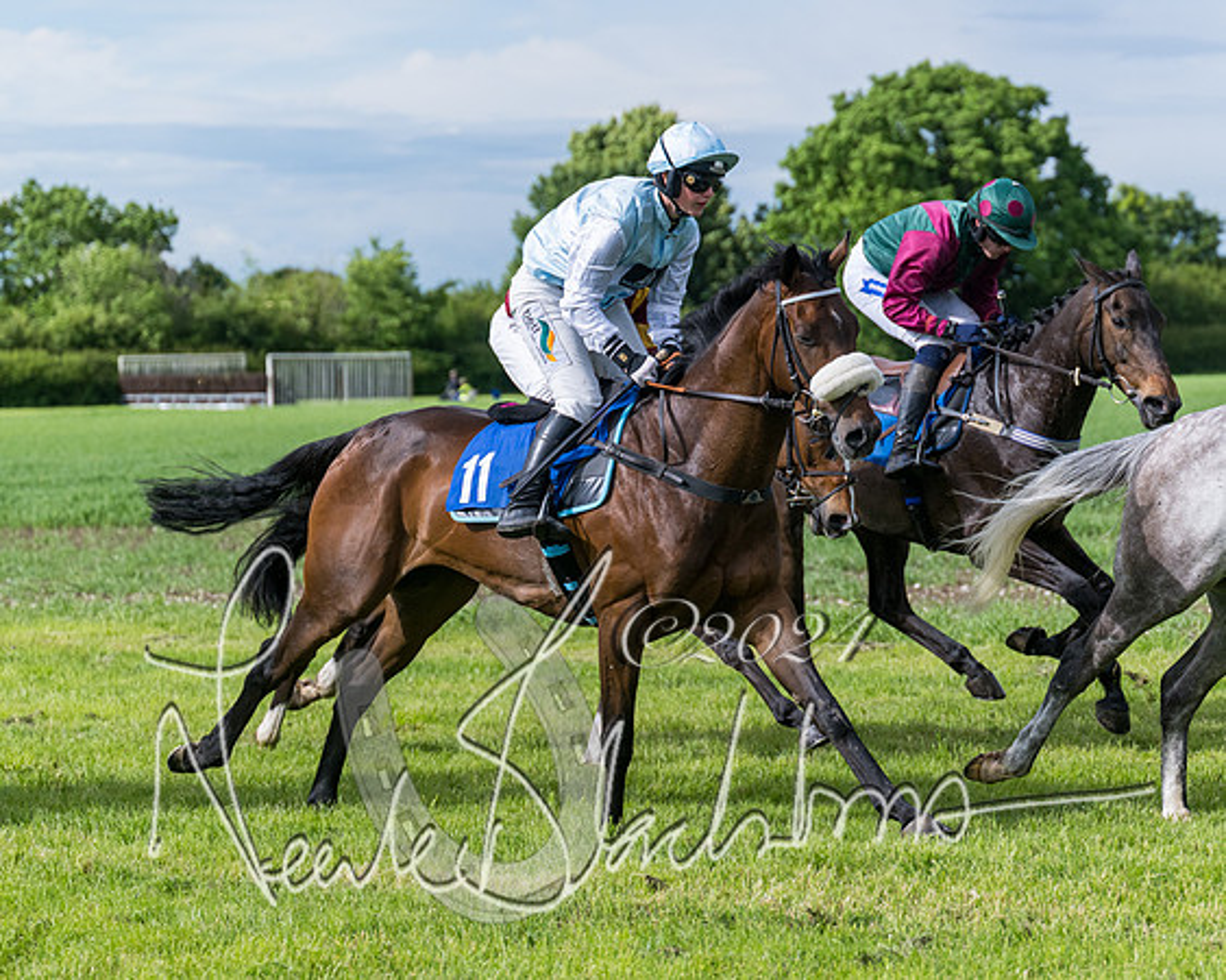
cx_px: 706
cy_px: 450
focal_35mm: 131
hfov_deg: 14.7
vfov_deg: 11.8
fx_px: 4751
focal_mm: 98
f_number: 4
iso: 400
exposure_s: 1/4000
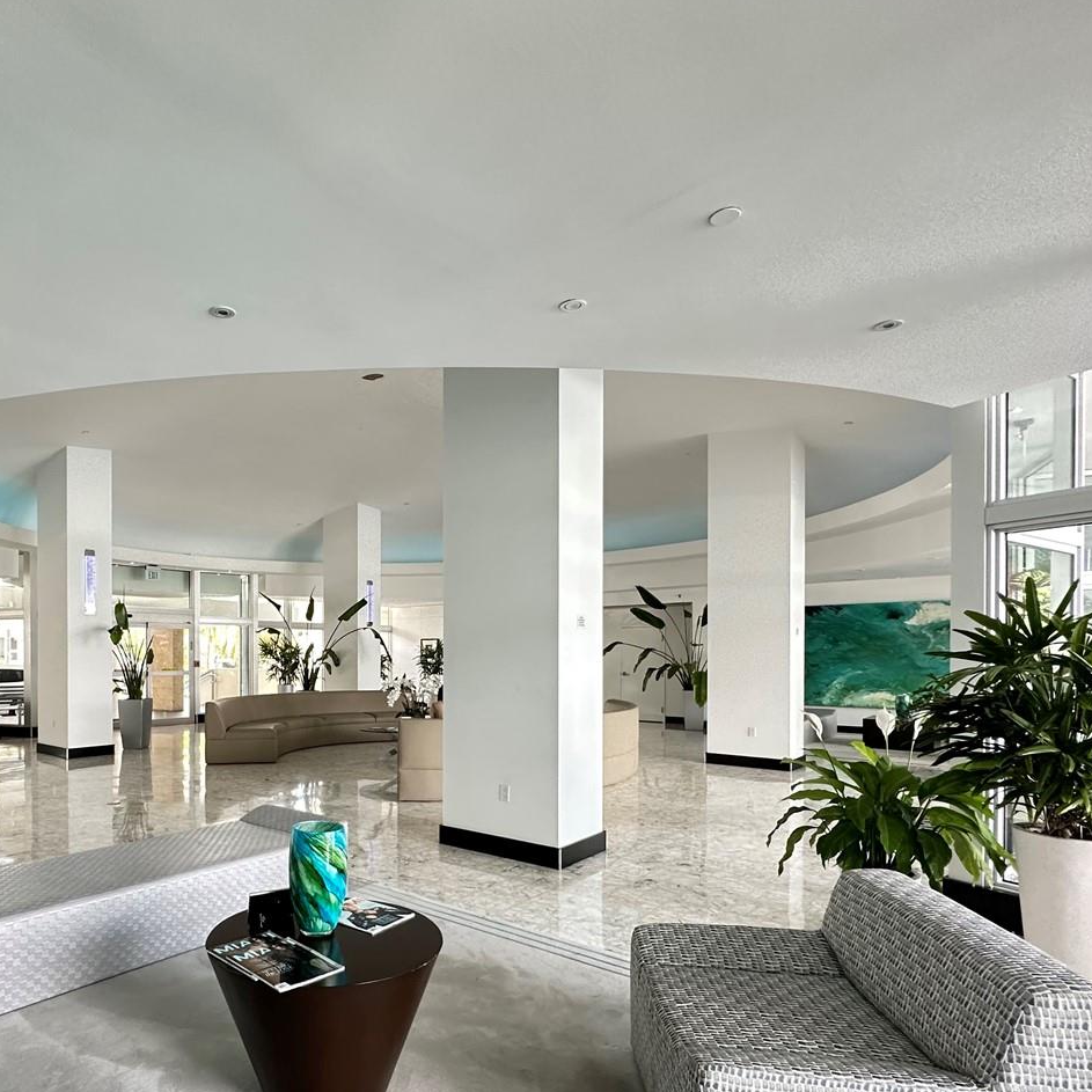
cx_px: 365
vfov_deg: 71.3
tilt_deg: -1.5
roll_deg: -0.1
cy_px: 662
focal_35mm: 21
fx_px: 749
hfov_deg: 70.1
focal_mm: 2.22
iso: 250
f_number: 2.2
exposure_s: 1/99
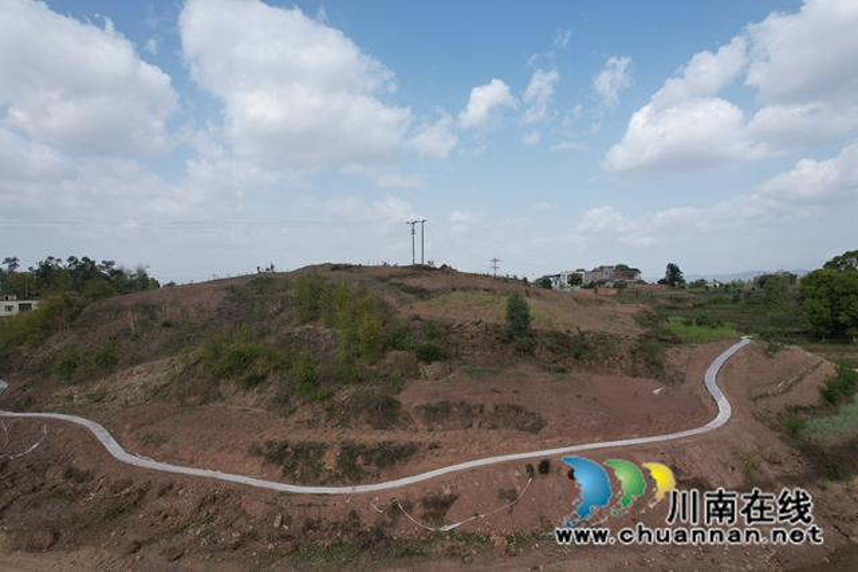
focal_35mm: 22
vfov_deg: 57.3
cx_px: 429
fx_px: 524
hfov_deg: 78.6
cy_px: 286
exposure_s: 1/2000
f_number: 2.8
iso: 100
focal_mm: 8.38
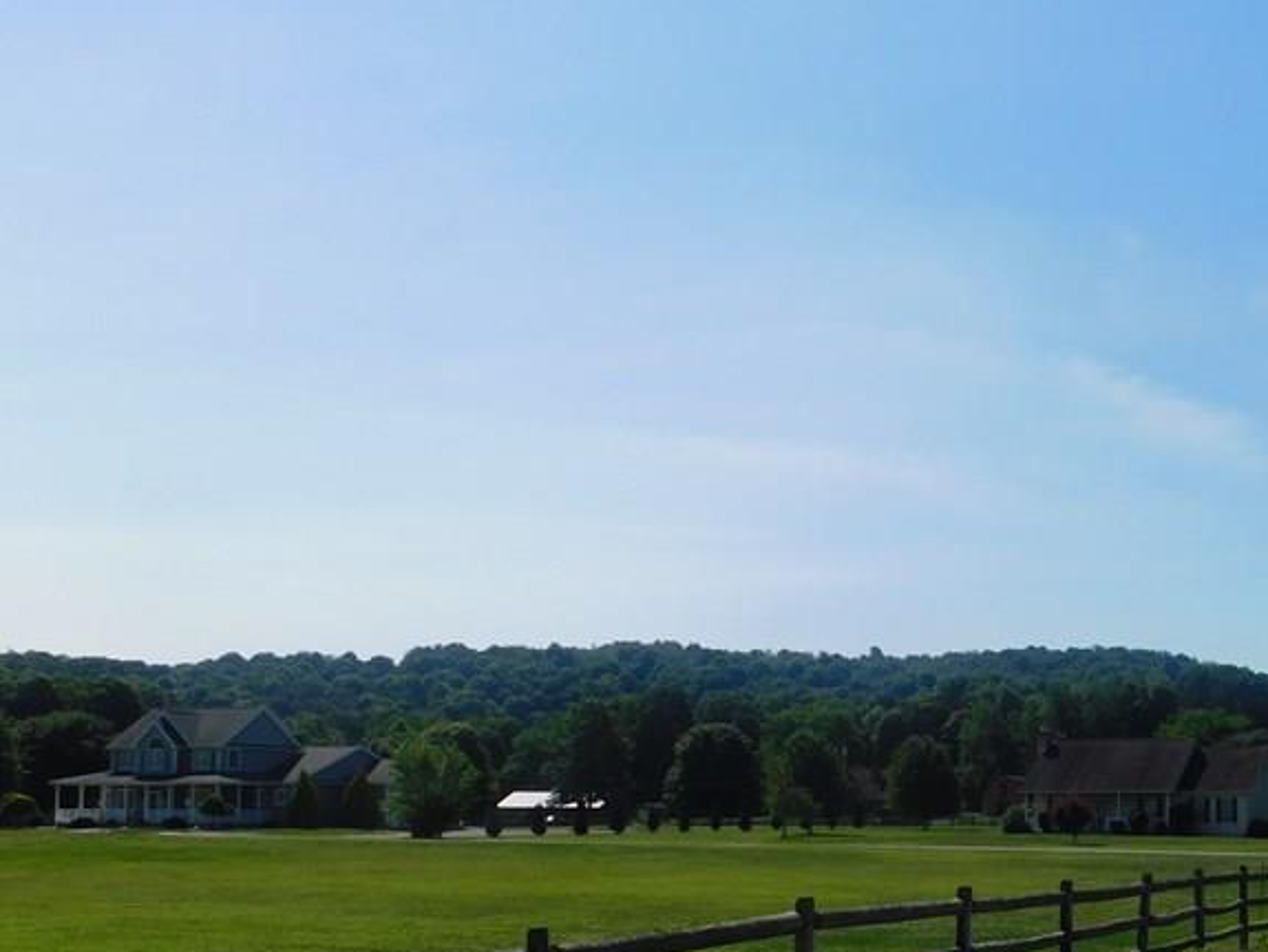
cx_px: 990
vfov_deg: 34.5
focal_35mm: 41
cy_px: 702
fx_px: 1502
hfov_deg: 43.9
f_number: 6
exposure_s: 1/800
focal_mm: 4
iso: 125
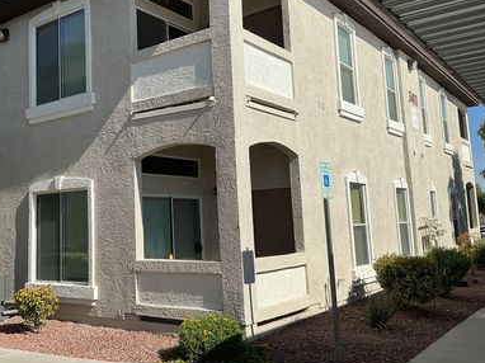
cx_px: 175
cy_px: 152
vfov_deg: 37.6
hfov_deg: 48.4
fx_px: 532
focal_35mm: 38
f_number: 1.8
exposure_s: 1/2667
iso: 25
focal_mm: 3
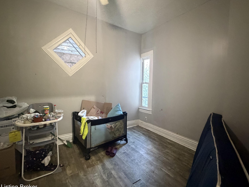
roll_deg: -1.4
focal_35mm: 16
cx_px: 123
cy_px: 90
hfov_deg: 94.5
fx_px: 115
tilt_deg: -3.1
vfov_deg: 78.1
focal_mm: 2.22
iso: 1000
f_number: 2.2
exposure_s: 1/40
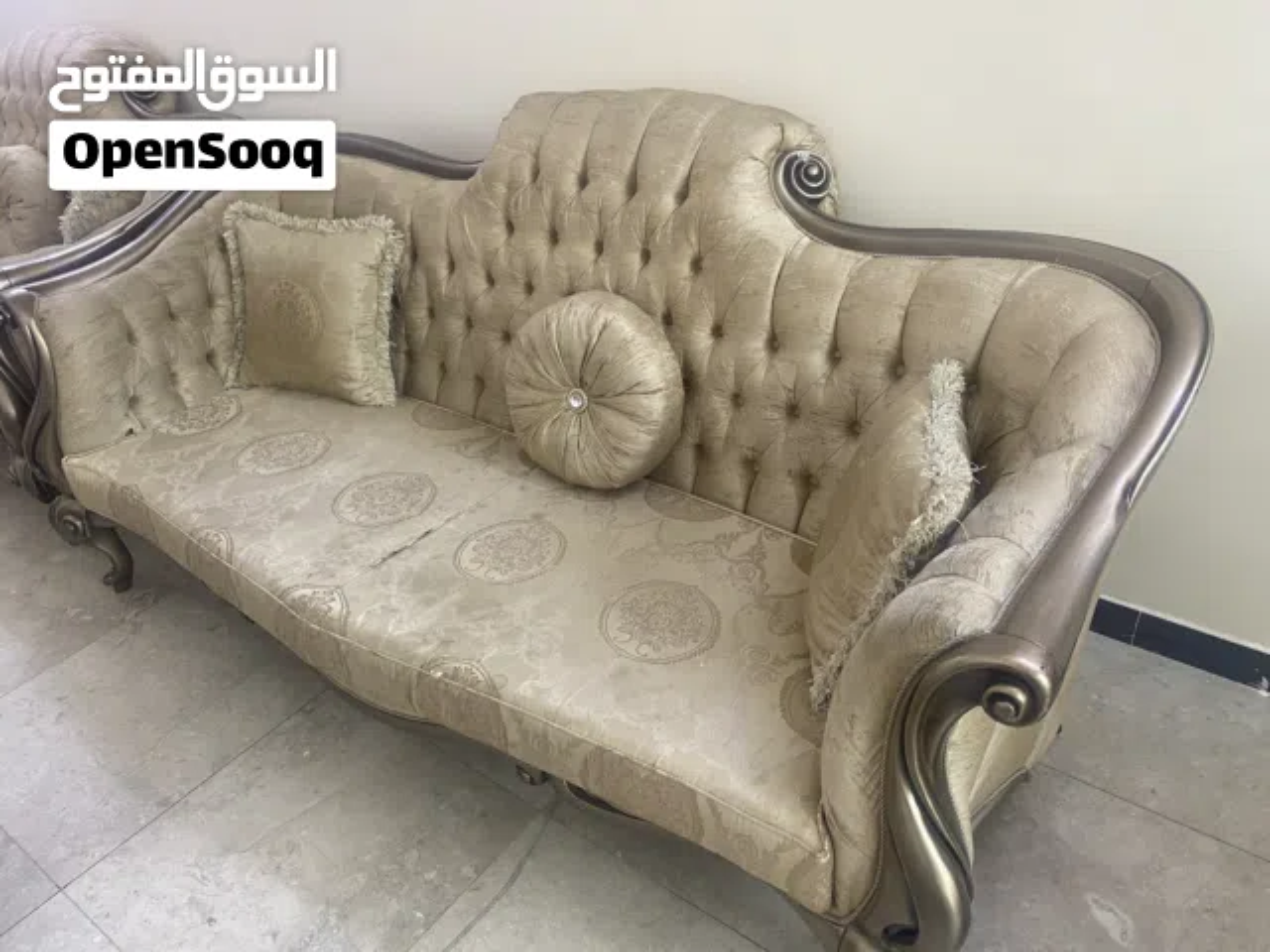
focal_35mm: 26
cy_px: 476
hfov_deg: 67.3
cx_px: 635
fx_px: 954
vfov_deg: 53.1
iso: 100
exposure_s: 1/50
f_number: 1.8
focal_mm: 4.25
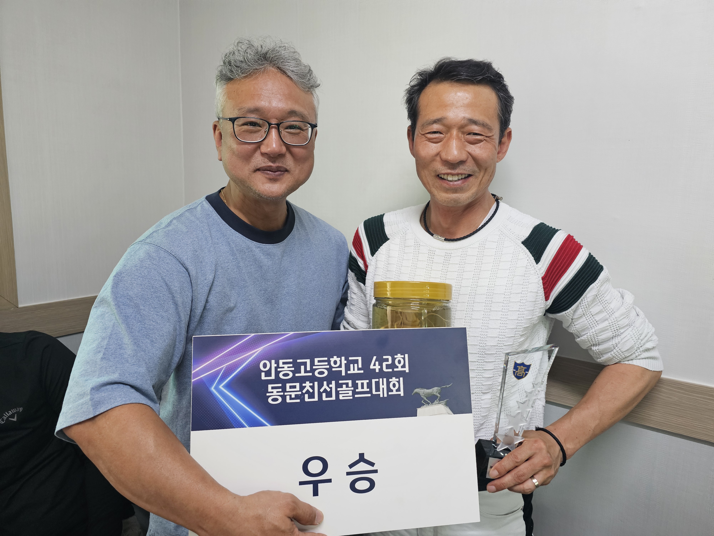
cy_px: 268
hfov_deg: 73.9
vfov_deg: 58.9
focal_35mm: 23
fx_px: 474
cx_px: 357
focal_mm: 6.3
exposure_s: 1/120
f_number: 1.7
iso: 400
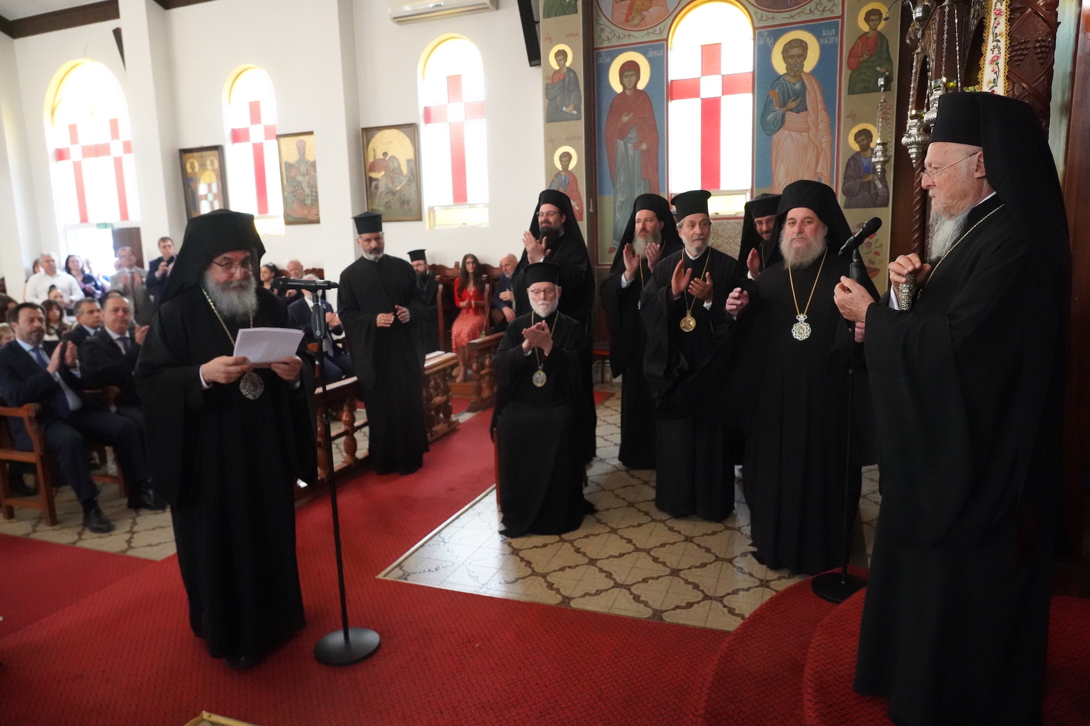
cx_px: 545
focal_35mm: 24
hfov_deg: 73.7
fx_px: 727
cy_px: 363
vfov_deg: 53.1
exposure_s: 1/800
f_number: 5.6
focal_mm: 24
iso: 20000
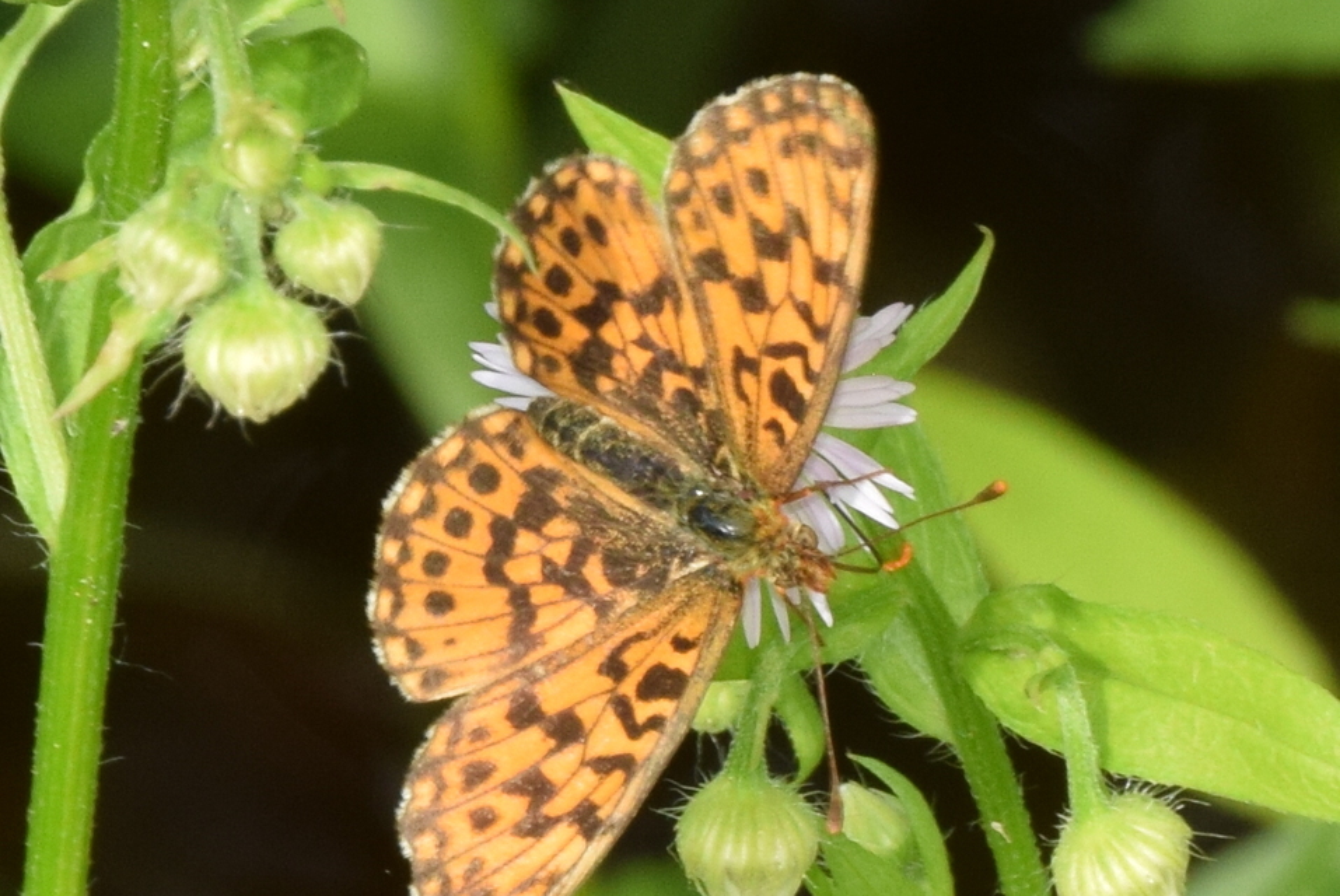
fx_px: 7824
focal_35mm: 210
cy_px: 448
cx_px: 670
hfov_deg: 9.8
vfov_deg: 6.6
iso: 400
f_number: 16
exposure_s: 1/160
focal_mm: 140
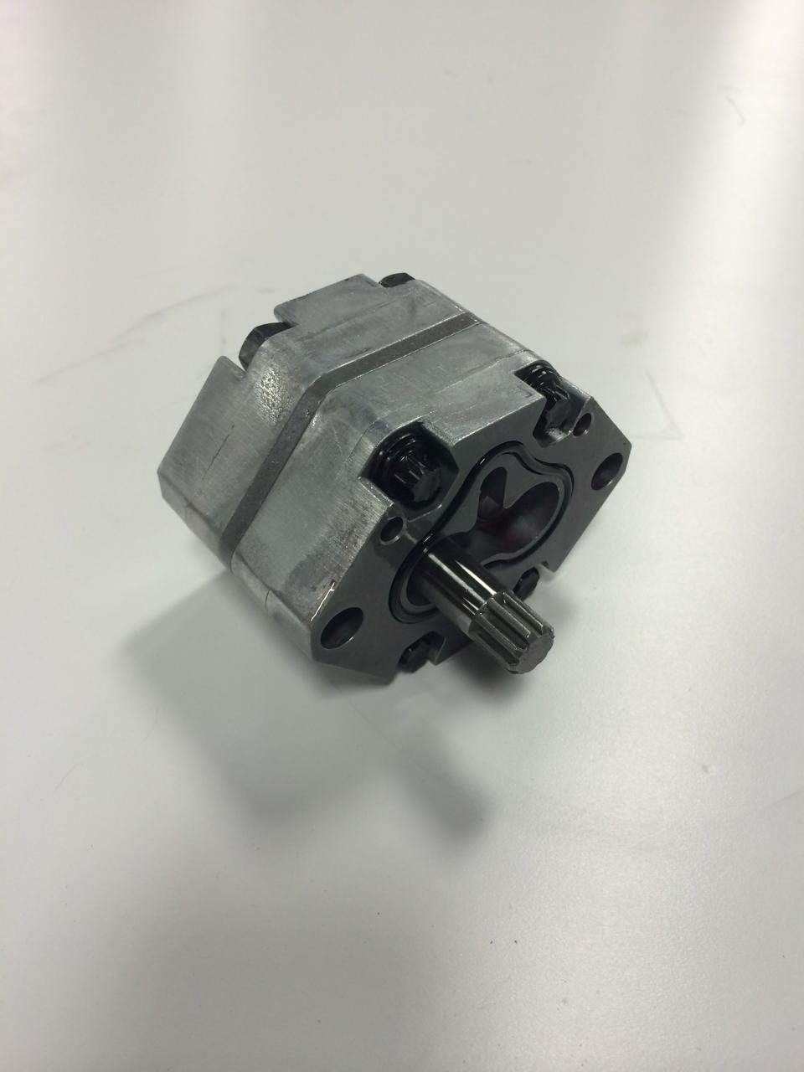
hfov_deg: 46.8
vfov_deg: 60.0
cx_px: 402
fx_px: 929
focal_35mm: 30
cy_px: 536
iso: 40
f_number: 2.2
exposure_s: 1/40
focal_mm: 4.12
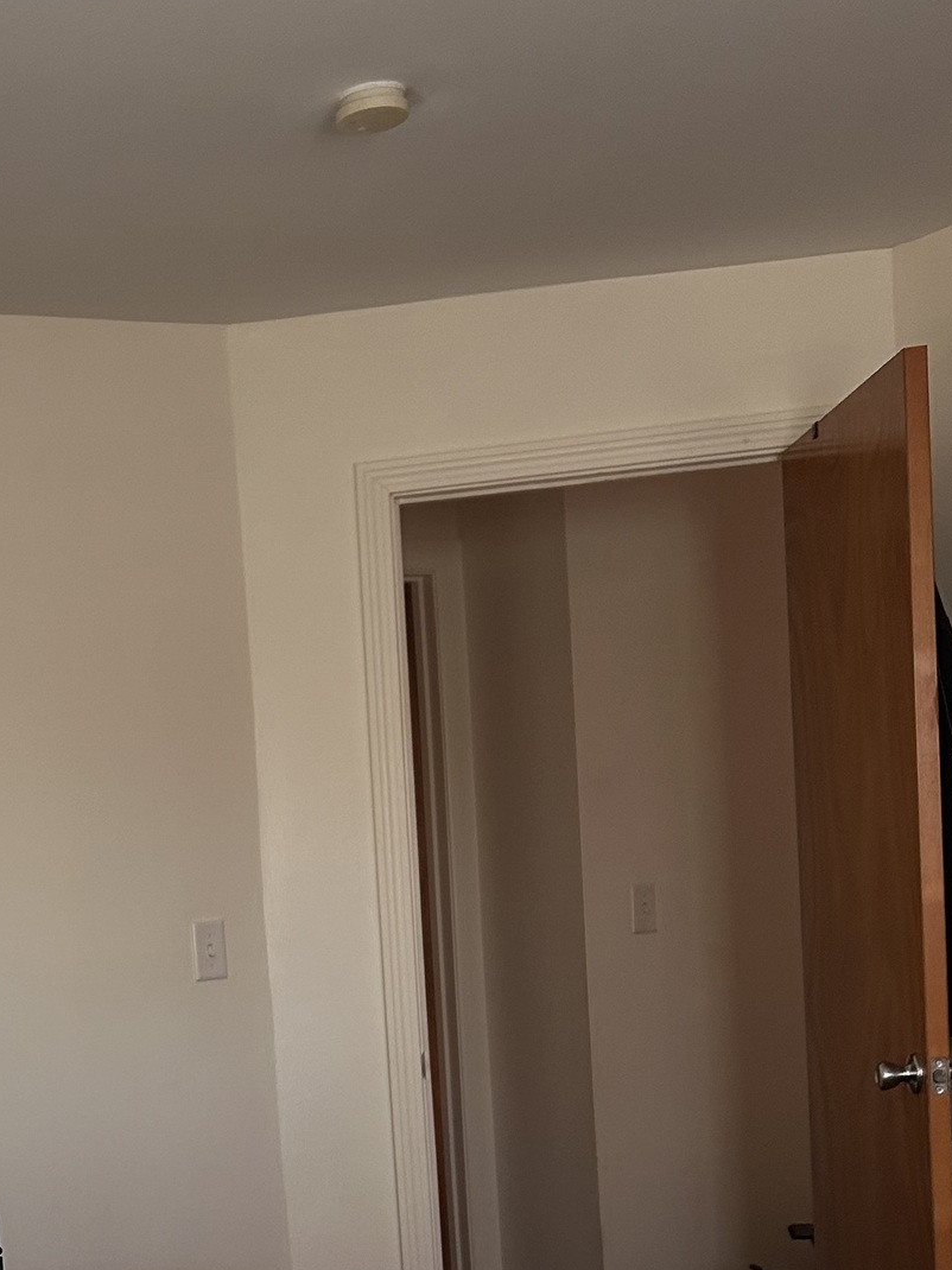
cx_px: -68
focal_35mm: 56
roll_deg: +4.5
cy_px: 1110
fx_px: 2054
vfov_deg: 32.8
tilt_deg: -5.3
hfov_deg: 24.5
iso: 125
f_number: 1.5
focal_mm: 5.7
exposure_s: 1/110
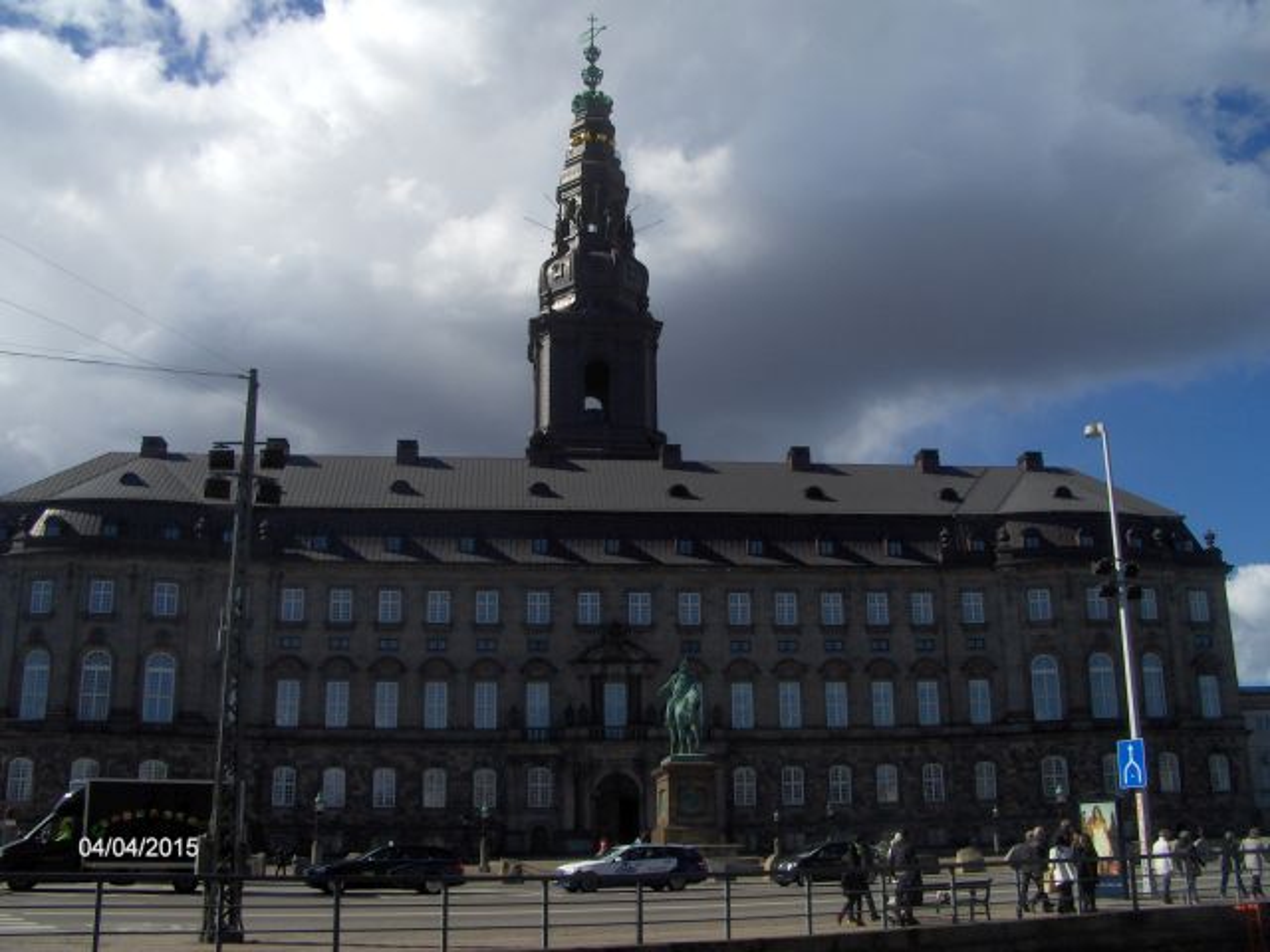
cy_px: 476
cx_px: 635
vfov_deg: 40.7
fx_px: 1284
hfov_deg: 52.6
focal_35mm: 35
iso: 100
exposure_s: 1/877
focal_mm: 5.8
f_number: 4.3
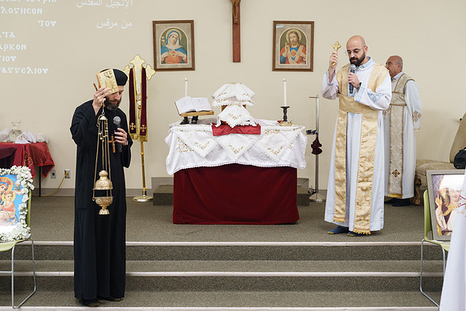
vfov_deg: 25.5
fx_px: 686
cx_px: 233
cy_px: 156
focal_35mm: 53
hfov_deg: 37.5
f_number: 3.5
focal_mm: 53
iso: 1600
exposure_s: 1/125
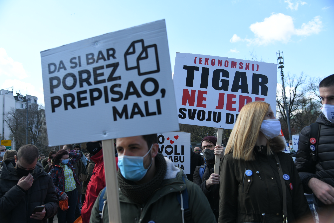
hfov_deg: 60.3
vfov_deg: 42.3
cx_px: 167
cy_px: 112
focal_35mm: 31
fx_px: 288
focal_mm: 31
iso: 100
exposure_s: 1/400
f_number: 4
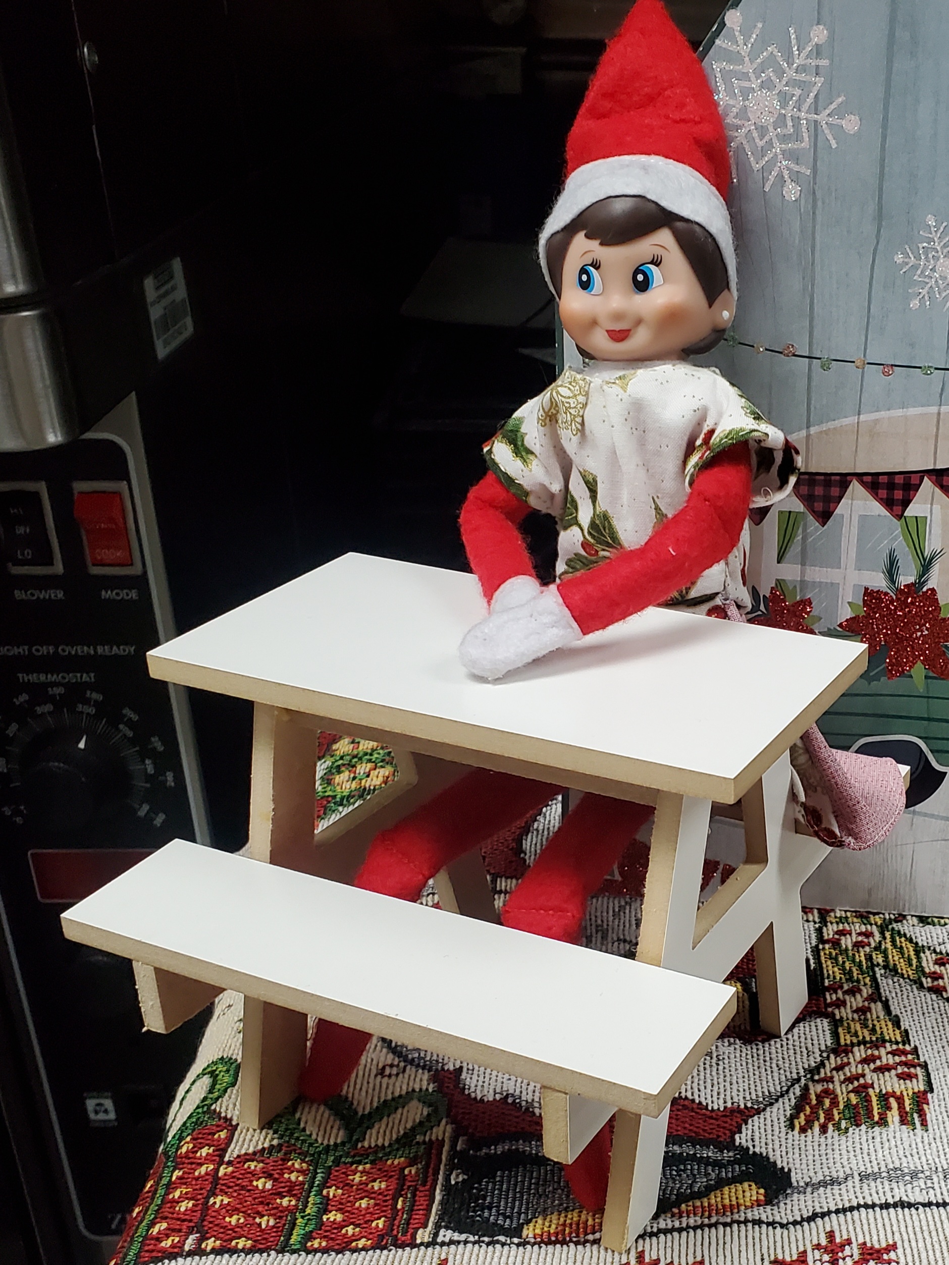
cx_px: 474
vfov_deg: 67.3
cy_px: 632
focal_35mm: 26
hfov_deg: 53.1
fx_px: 950
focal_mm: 4.3
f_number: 2.4
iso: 400
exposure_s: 1/120
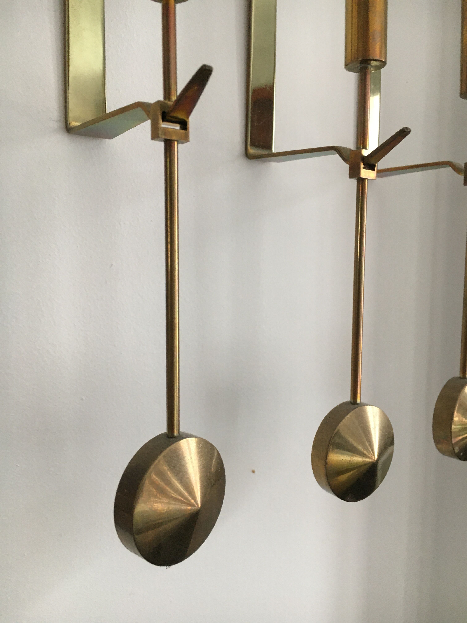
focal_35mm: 29
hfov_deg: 48.2
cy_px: 312
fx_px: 522
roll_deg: -1.5
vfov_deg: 61.7
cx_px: 234
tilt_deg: -6.6
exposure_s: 1/33
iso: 125
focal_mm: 4.15
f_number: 2.2
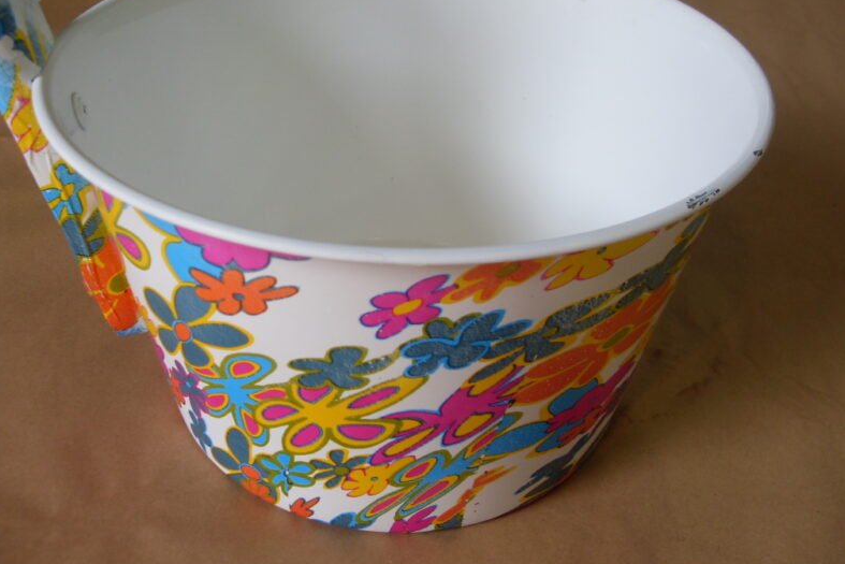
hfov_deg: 51.9
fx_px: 869
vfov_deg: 35.9
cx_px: 426
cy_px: 259
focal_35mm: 37
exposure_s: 1/125
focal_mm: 6.3
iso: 80
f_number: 2.8
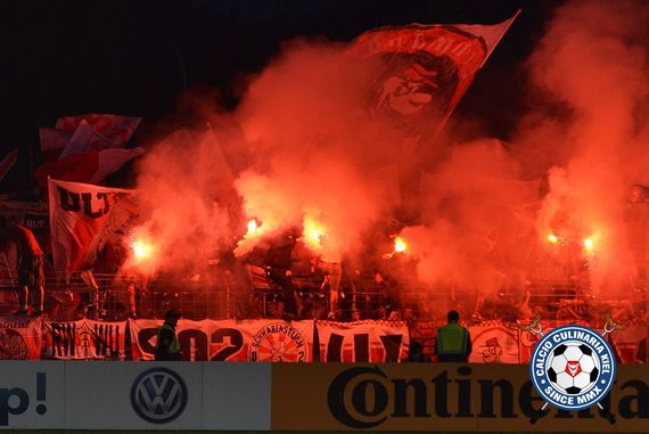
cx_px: 324
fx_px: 3518
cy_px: 217
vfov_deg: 7.1
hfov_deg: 10.5
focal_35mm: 195
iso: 400
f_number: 4
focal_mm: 130
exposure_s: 1/1000
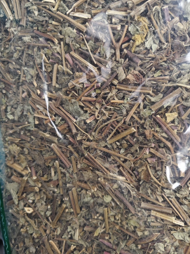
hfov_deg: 56.8
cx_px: 97
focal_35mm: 24
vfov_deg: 71.6
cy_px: 128
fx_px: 176
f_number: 1.88
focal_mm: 5.56
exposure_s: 1/100
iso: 164
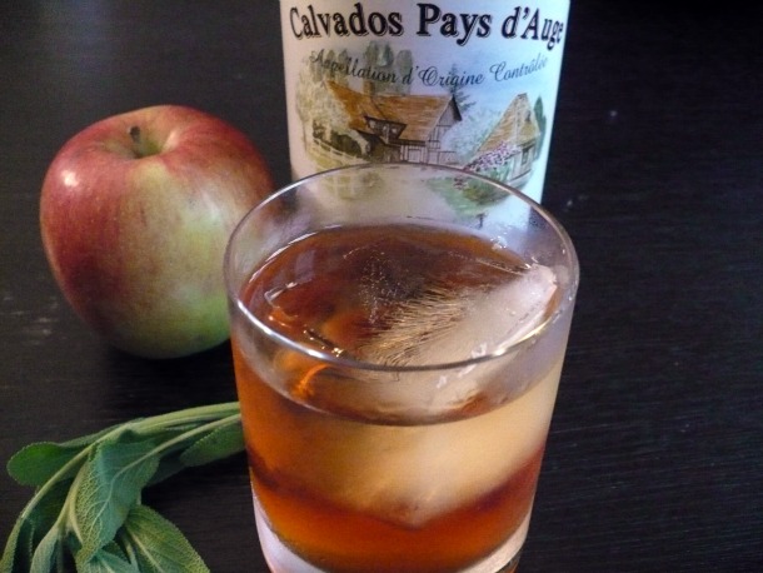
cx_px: 382
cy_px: 286
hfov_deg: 50.1
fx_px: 816
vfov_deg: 38.7
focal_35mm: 37
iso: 800
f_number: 2.8
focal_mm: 6.1
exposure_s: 1/4
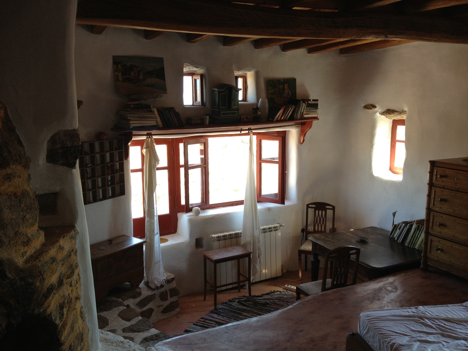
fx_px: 473
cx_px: 234
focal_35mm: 35
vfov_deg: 40.7
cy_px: 176
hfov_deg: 52.6
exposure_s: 1/60
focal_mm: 4.28
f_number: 2.4
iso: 64
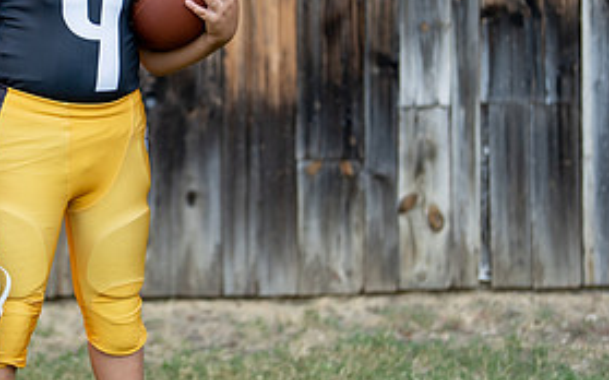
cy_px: 103
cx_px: 91
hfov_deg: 16.4
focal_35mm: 126
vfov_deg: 10.4
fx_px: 2090
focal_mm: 50
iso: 100
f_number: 1.2
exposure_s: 1/2000
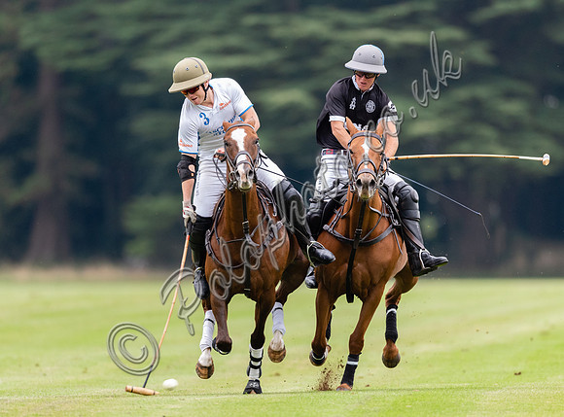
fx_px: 10082
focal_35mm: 622
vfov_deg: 2.4
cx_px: 262
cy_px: 224
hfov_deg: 3.2
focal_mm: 500
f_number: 4
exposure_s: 1/800
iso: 1250
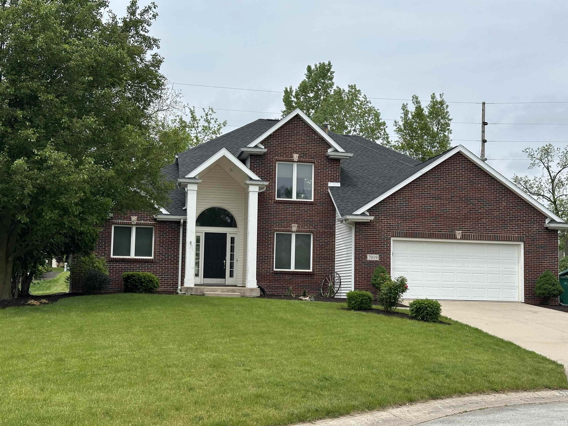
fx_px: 788
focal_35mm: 48
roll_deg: -1.1
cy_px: 213
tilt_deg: +5.1
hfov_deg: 39.7
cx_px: 284
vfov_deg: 30.3
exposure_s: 1/4016
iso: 64
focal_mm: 6.86
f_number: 1.78
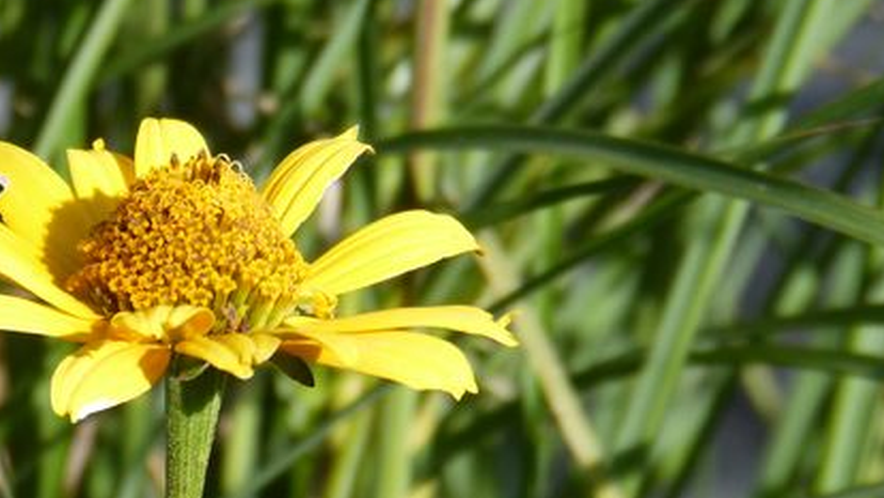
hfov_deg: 6.8
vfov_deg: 3.8
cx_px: 220
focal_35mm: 316
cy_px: 402
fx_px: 7408
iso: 100
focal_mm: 26.8
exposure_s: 1/400
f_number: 4
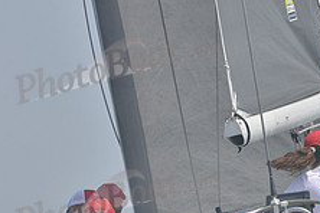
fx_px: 4649
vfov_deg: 2.6
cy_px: 254
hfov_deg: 3.9
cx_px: 294
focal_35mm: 523
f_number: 8
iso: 280
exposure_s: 1/1000
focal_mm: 200
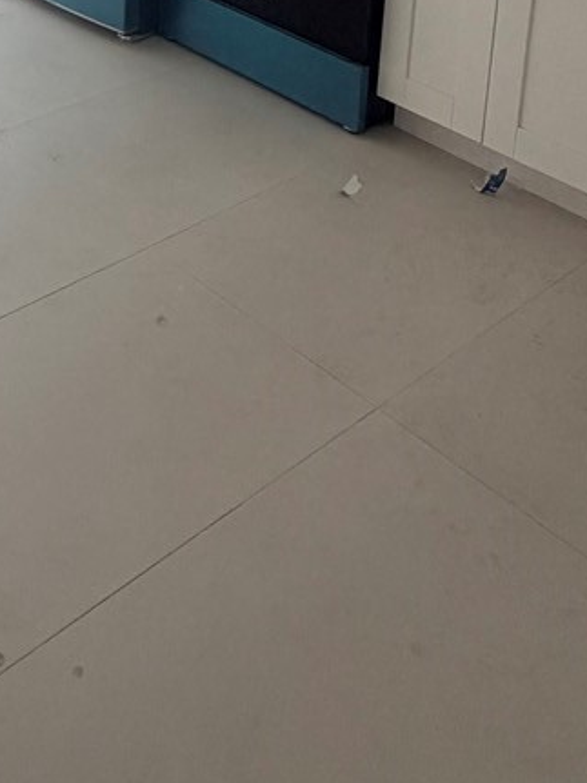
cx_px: 62
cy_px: -200
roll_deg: -1.8
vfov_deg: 30.2
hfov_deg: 27.1
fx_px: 1176
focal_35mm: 52
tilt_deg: -13.9
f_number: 2.2
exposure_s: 1/121
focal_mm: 2.22
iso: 80
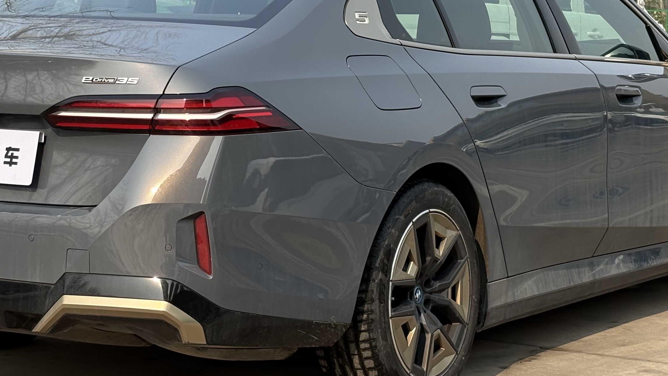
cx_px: 290
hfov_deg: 20.5
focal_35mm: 104
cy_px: 120
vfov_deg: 11.6
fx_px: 1842
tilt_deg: -3.3
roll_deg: -0.1
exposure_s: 1/1957
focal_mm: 5.96
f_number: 1.6
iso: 32
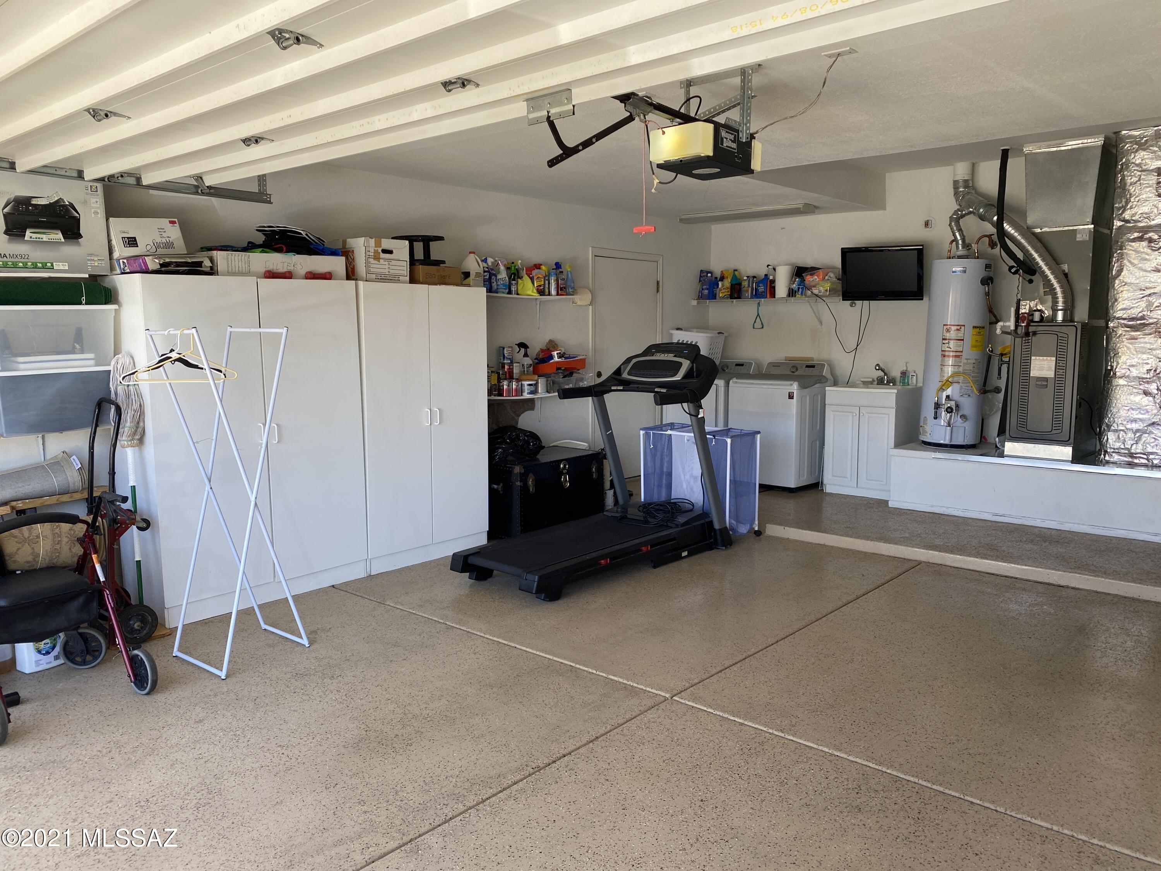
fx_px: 872
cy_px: 436
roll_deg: -0.3
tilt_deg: -6.1
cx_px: 580
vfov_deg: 53.1
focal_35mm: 26
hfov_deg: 67.3
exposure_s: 1/208
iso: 32
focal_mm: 4.25
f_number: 1.8
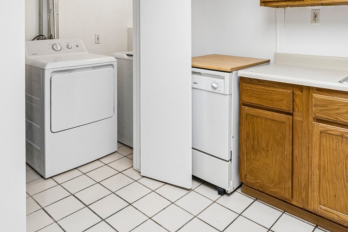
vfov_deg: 41.8
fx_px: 280
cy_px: 29
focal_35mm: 29
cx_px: 187
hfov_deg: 63.6
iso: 250
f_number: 9
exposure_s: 1/10
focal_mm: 10
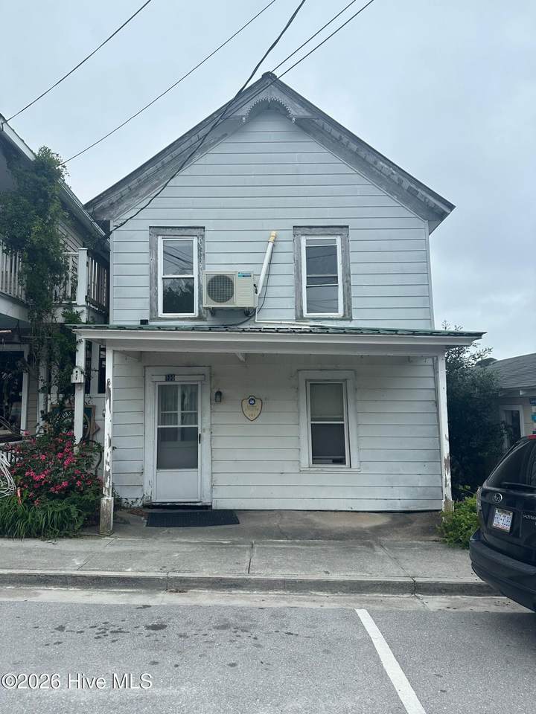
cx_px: 268
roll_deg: -1.4
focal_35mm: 24
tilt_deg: +9.5
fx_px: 495
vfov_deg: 71.6
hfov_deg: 56.8
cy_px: 357
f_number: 1.78
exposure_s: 1/1453
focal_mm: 6.86
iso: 80
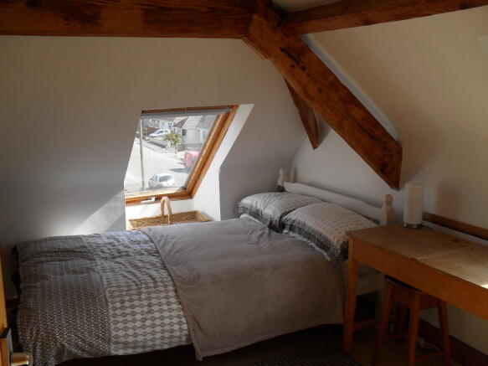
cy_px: 183
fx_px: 493
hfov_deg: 52.6
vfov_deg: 40.7
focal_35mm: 35
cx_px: 244
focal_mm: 6.3
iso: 100
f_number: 3.2
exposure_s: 1/350
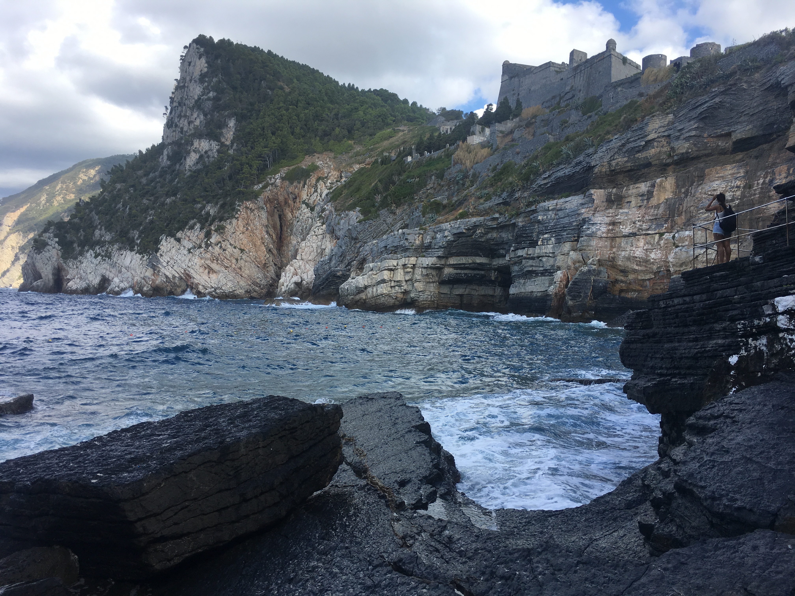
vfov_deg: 48.2
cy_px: 298
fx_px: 666
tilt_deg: -0.2
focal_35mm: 29
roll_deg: -1.6
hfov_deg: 61.7
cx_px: 398
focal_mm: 4.15
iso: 25
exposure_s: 1/810
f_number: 2.2
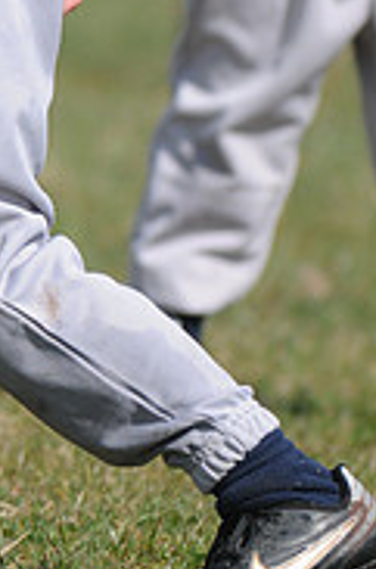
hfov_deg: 1.4
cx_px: -107
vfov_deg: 2.2
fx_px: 14983
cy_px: -249
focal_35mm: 951
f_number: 4
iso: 400
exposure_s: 1/3200
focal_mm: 200
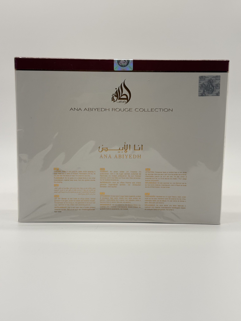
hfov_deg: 28.0
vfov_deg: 36.8
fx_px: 483
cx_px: 120
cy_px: 160
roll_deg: -0.4
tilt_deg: -8.9
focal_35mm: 52
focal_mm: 5.96
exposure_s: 1/624
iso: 40
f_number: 1.6
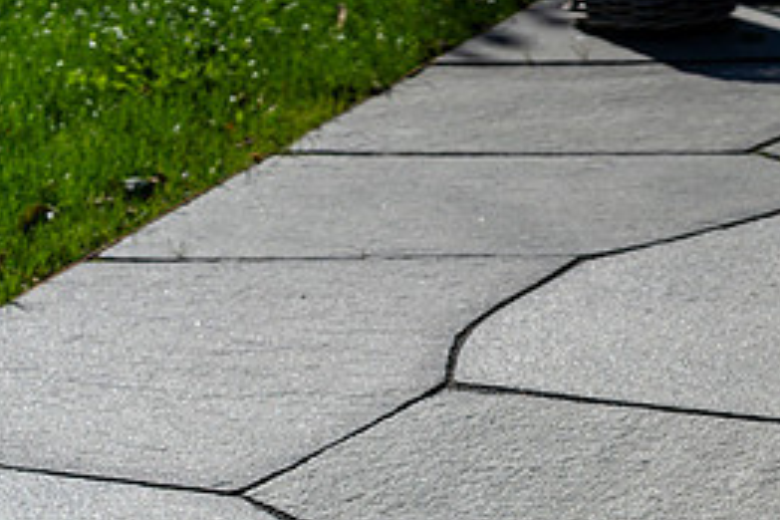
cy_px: 563
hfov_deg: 10.7
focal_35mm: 189
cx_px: 861
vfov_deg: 7.2
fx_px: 4095
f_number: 3.5
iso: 125
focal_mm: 85
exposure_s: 1/8000
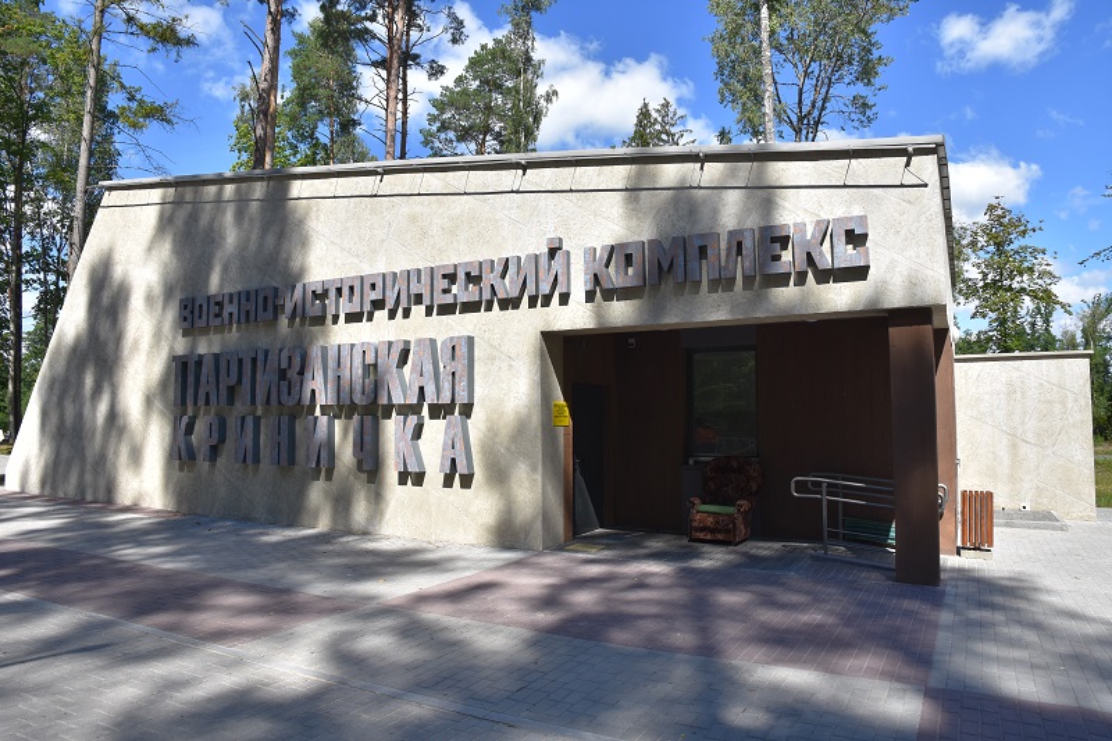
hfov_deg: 73.8
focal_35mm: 24
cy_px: 370
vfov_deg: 53.1
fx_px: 741
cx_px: 556
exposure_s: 1/500
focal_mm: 16
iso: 220
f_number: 8
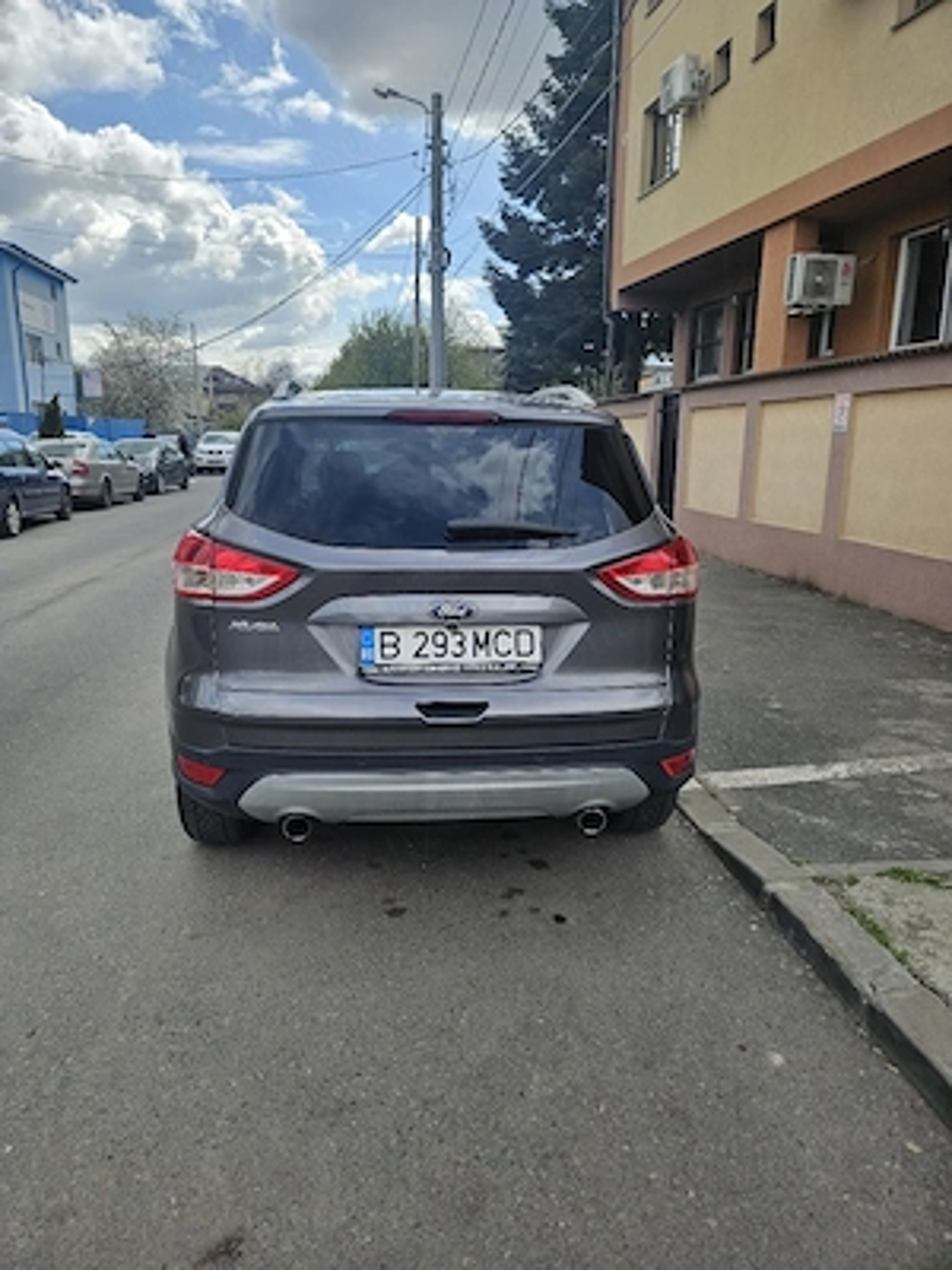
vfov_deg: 73.9
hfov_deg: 58.9
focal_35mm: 23
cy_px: 635
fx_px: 843
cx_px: 476
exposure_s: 1/2000
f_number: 1.8
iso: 32
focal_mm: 5.4
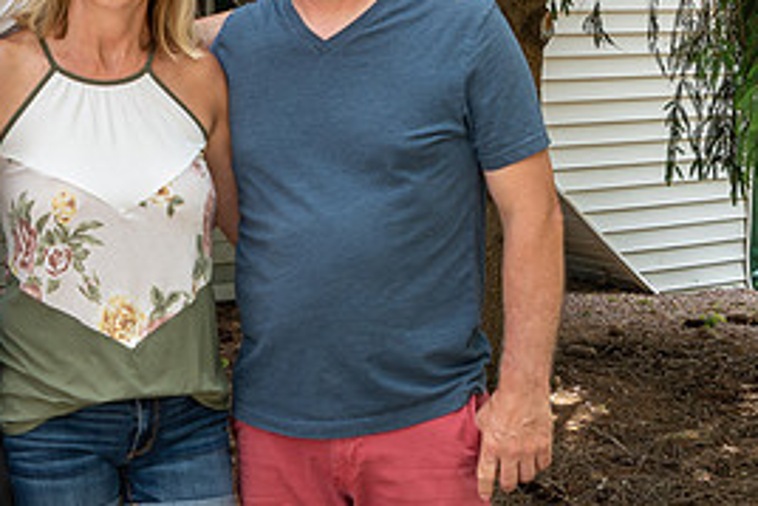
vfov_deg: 12.9
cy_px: 188
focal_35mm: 106
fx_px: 2233
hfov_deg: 19.0
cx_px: 119
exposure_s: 1/200
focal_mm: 29
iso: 100
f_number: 4
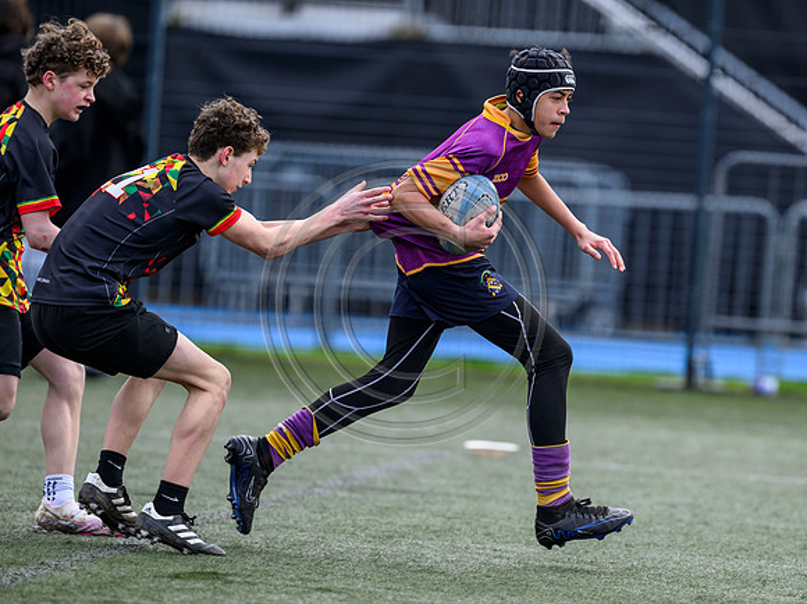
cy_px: 330
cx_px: 494
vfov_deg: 3.1
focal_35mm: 472
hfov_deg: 4.2
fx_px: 10986
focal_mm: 400
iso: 500
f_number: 3.5
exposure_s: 1/1600
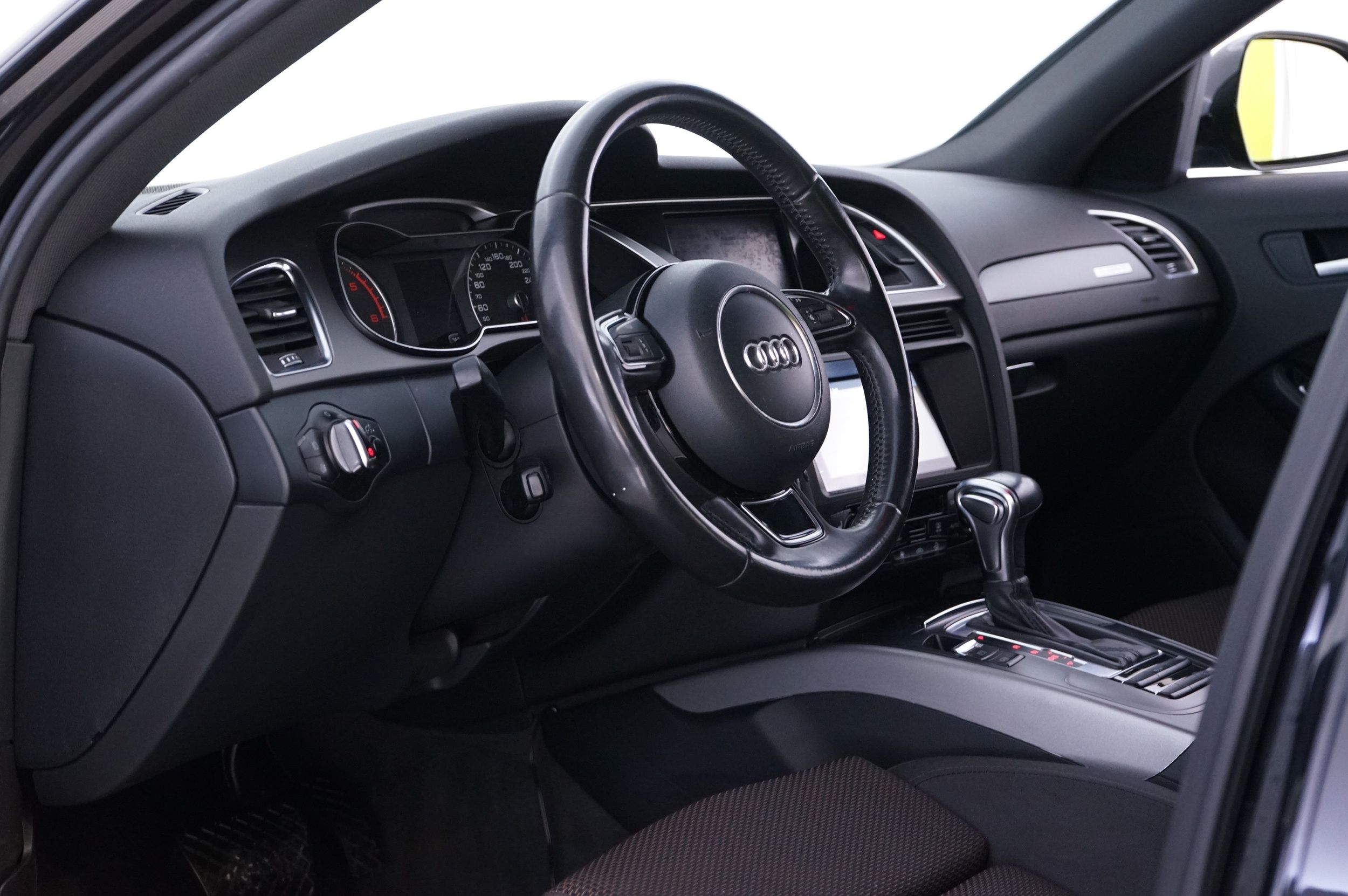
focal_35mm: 61
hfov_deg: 32.9
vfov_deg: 22.2
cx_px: 674
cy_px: 448
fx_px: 2282
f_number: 6.3
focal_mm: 61
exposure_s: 1/10
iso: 3200
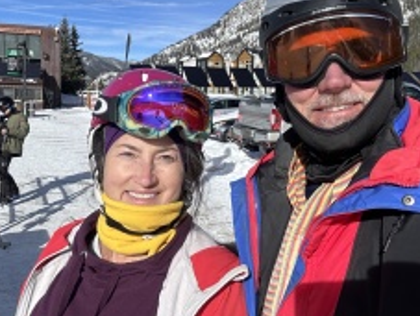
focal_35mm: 37
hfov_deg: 50.0
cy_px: 122
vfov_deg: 38.6
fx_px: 450
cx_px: 196
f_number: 1.9
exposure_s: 1/1634
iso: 25
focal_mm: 2.69
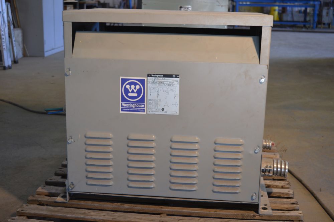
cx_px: 167
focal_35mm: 51
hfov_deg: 38.9
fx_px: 473
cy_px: 111
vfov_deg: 26.4
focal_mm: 34
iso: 400
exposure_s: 1/50
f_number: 4.5
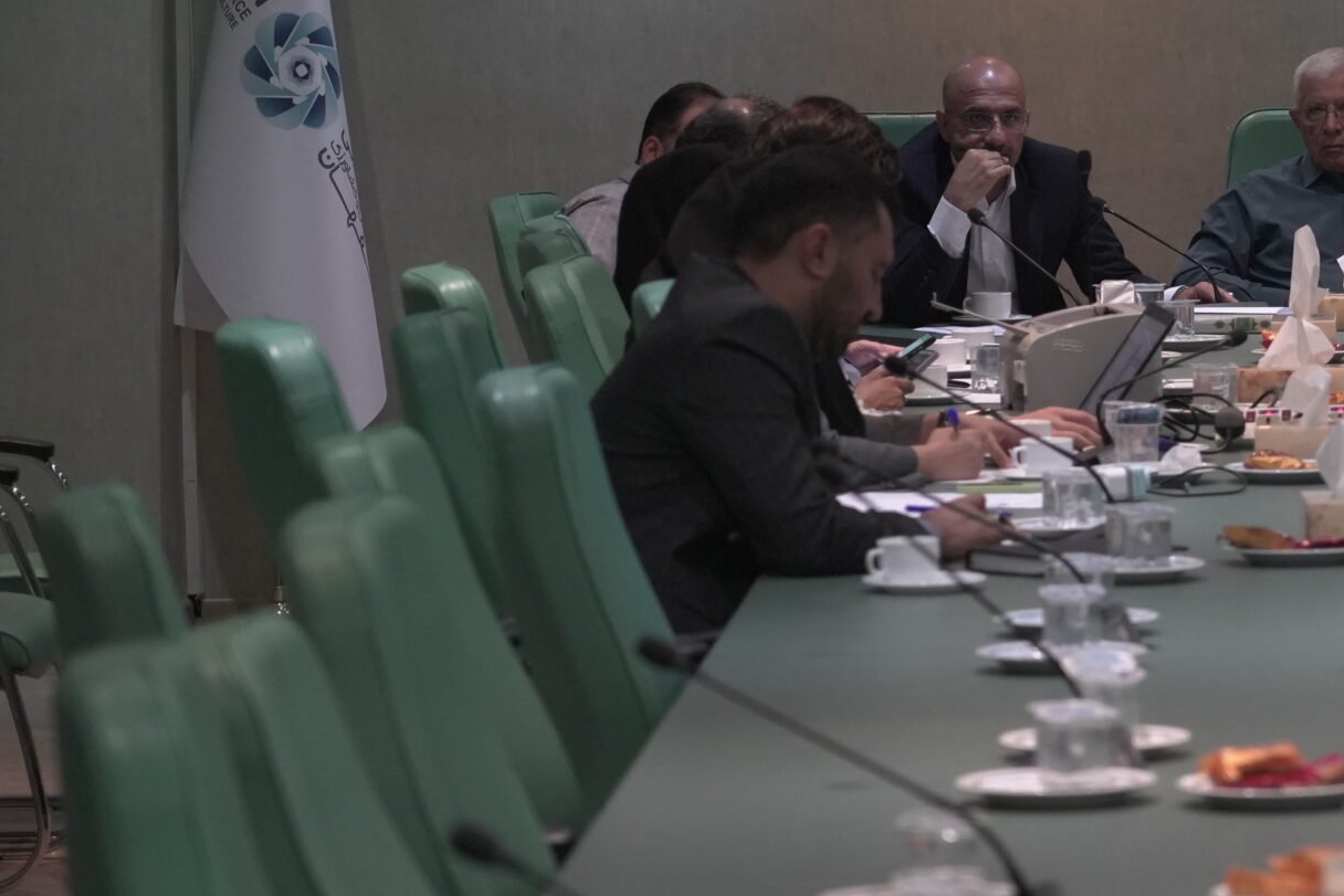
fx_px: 8251
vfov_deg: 6.2
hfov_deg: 9.3
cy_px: 164
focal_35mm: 221
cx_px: 1290
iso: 3200
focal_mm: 105
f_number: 4
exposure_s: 1/250
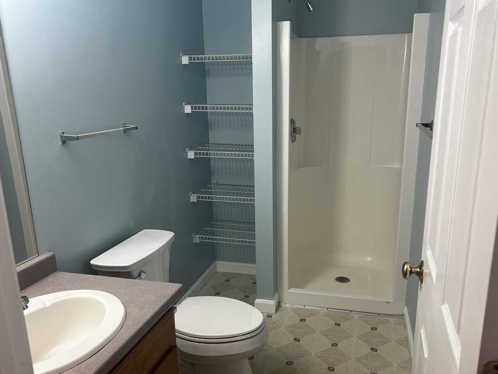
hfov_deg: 61.6
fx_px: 417
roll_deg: +0.6
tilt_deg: -14.7
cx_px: 266
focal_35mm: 29
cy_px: 205
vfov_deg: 48.2
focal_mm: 5.7
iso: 64
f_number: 1.5
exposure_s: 1/120
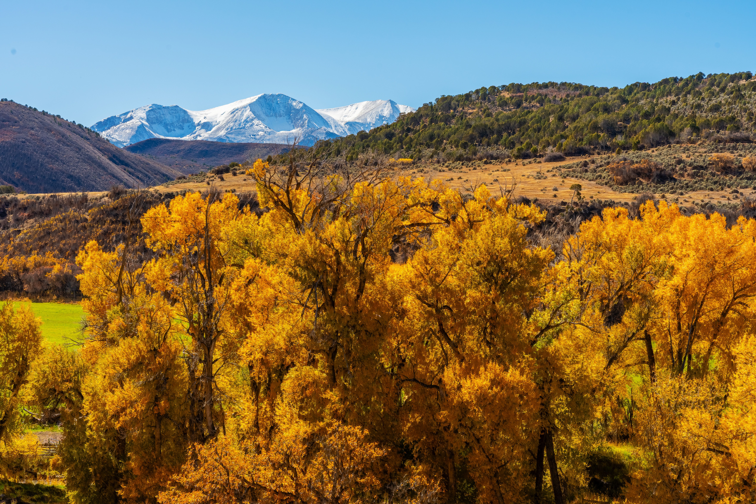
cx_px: 378
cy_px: 252
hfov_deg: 28.8
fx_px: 1470
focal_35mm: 70
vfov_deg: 19.5
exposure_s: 1/3200
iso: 200
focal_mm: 70
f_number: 11
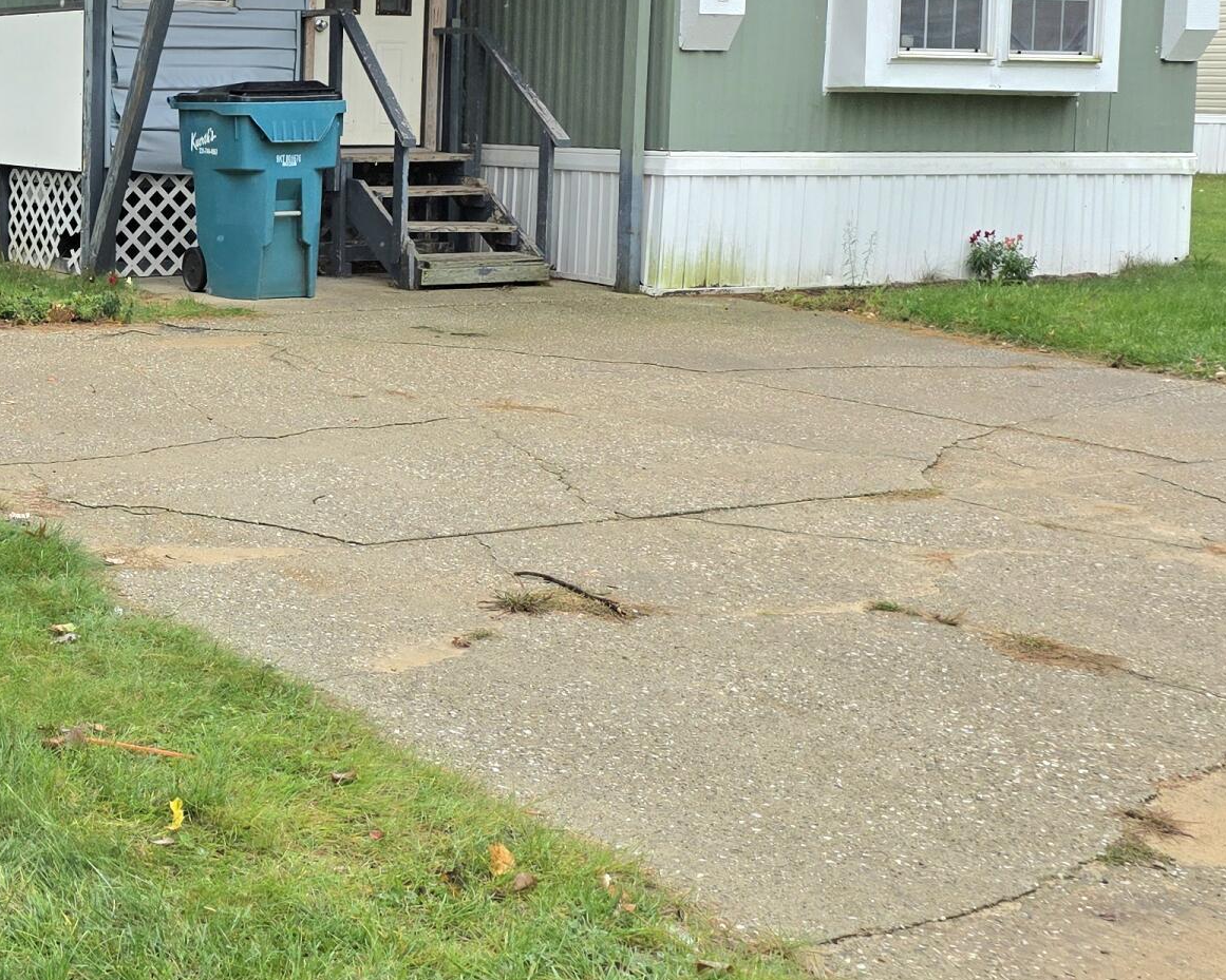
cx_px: -24
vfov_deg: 25.9
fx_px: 2105
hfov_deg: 30.1
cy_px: 232
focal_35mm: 58
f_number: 1.7
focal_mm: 6.25
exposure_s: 1/3333
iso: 80
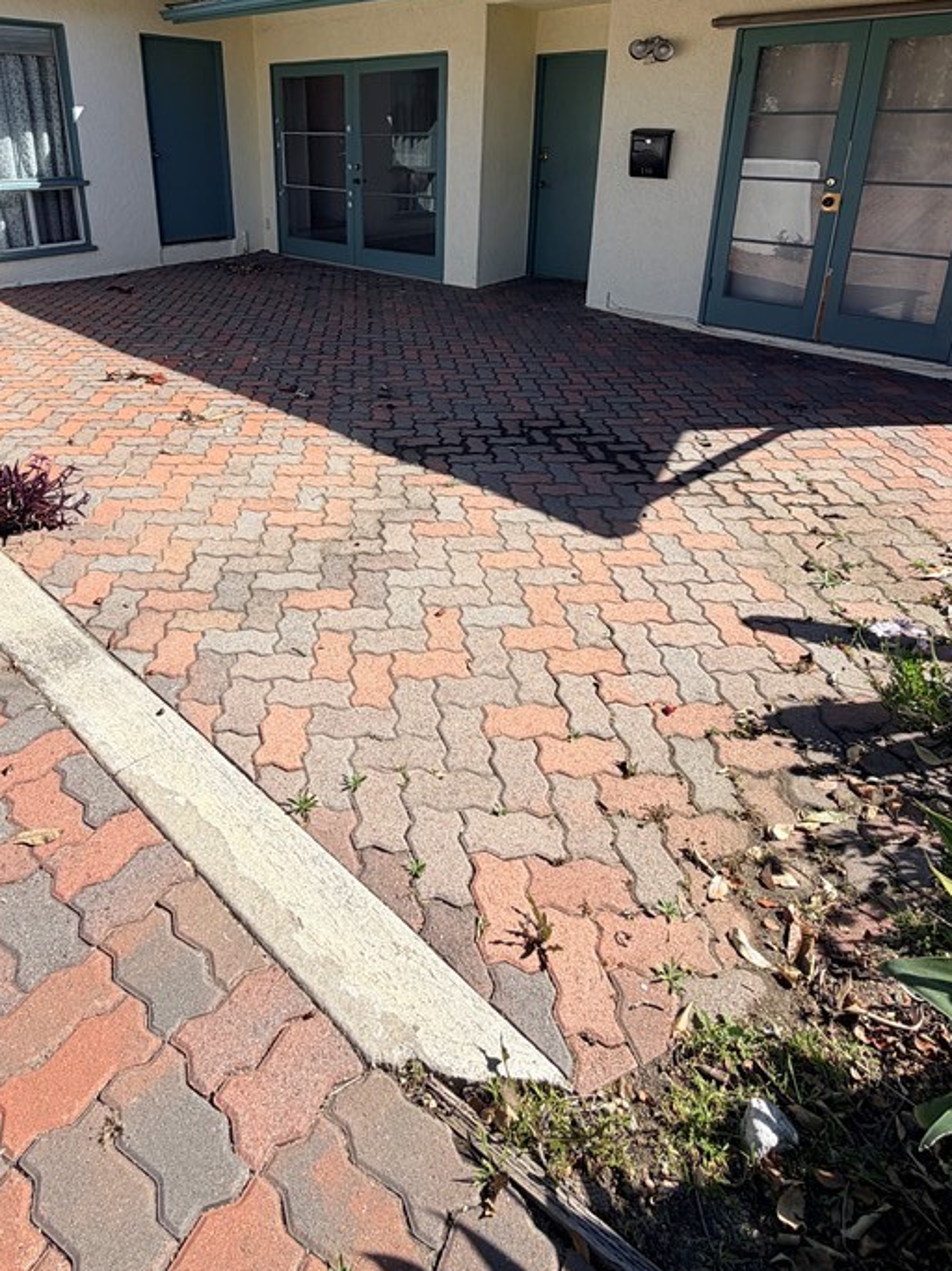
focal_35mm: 21
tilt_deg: -18.3
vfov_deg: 75.9
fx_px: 770
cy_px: 398
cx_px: 409
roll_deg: -0.3
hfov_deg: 63.1
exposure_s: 1/770
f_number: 2.2
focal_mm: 2.22
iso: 25
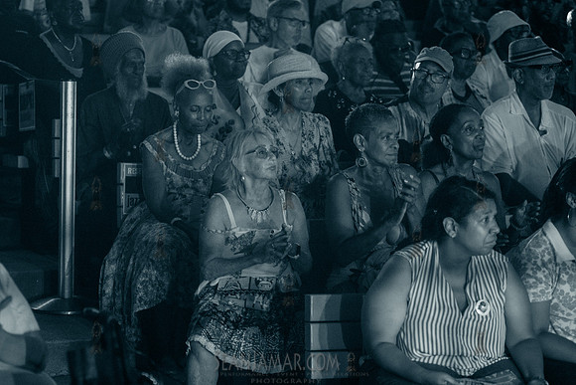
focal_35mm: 97
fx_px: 1560
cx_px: 262
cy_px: 219
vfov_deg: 14.0
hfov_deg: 20.9
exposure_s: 1/160
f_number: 3.2
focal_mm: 80
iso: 6400
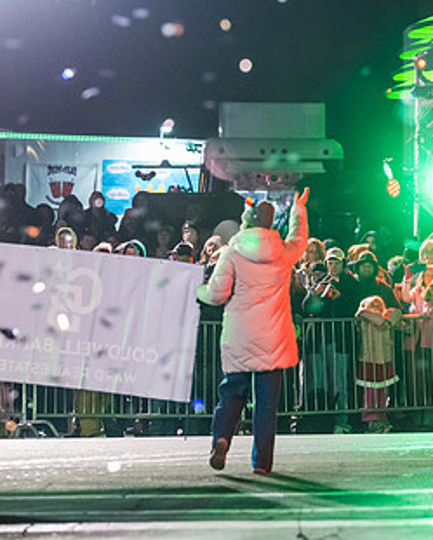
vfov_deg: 6.3
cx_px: 351
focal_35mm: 306
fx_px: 4899
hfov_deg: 5.1
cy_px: 240
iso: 5000
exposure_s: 1/320
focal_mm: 175
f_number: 4
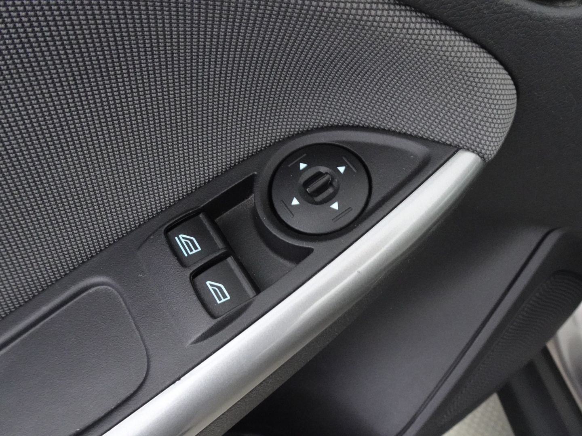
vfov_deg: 56.8
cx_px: 291
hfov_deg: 71.6
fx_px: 404
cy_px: 218
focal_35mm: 24
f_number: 3.5
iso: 800
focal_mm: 4.25
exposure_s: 1/8
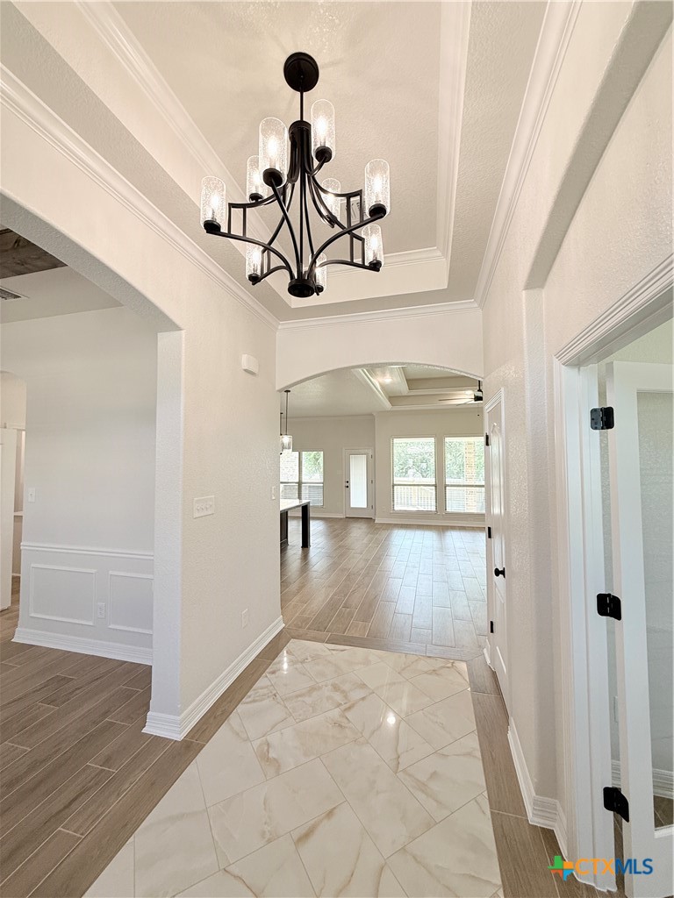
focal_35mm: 14
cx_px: 337
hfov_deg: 85.7
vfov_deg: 102.1
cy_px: 449
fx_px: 363
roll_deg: +0.2
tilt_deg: +2.8
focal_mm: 2.22
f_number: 2.2
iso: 100
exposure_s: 1/120
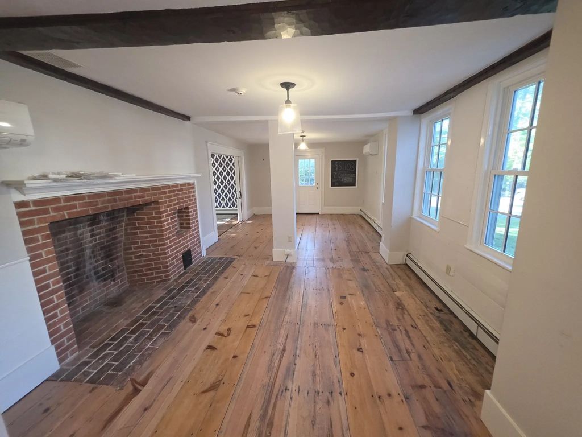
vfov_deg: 89.9
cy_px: 218
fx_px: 219
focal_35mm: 13
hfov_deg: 106.2
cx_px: 291
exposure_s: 1/60
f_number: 1.9
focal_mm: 2.2
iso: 160
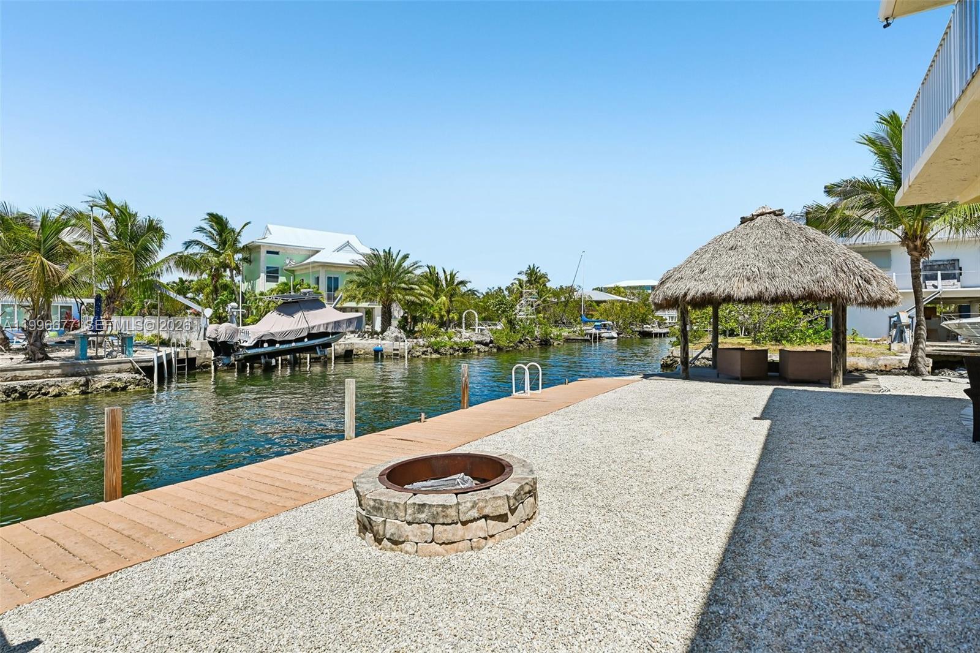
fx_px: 490
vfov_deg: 67.4
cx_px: 490
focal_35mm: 18
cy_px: 326
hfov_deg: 90.0
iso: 100
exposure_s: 1/1000
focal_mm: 18
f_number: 6.3
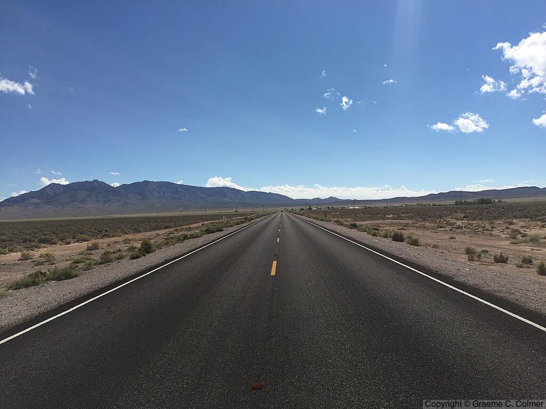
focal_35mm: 29
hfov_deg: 61.7
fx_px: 457
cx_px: 273
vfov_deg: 48.2
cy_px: 204
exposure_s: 1/4950
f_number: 2.2
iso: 32
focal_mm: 4.15
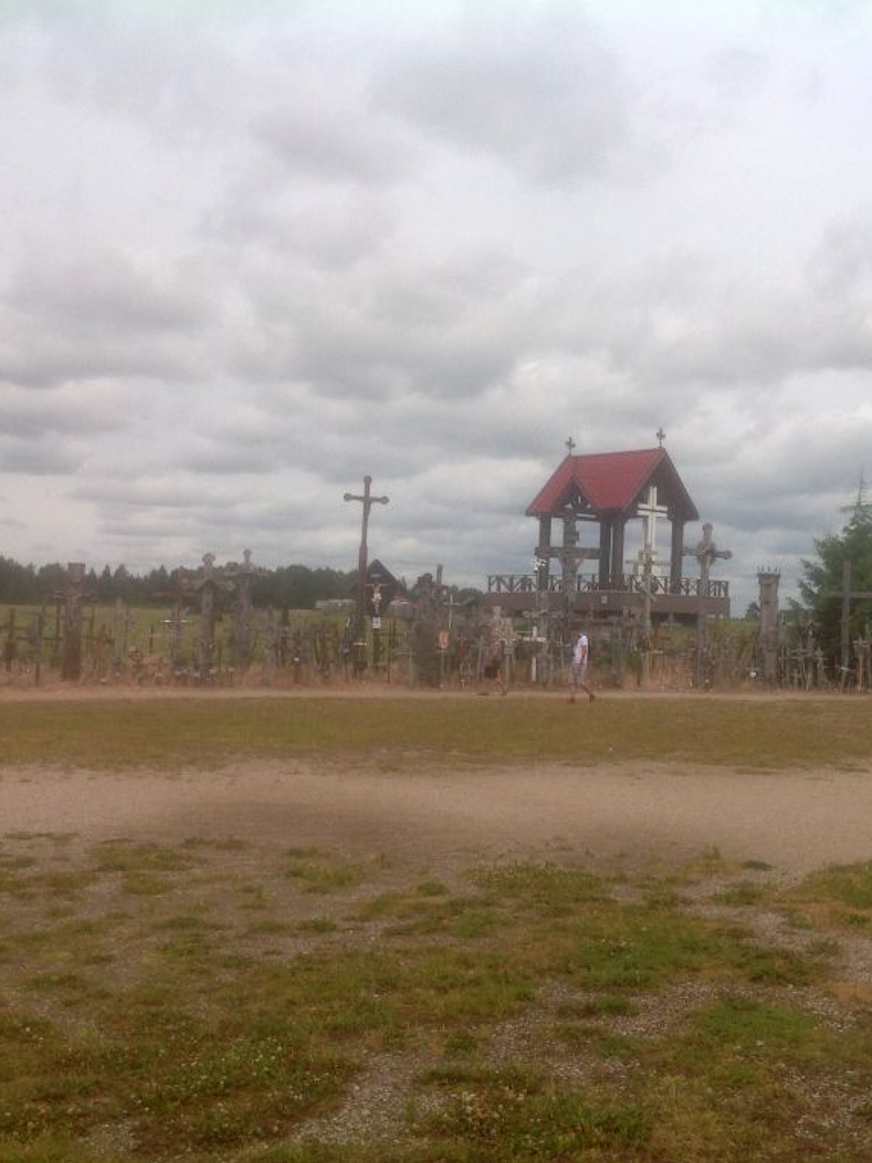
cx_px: 568
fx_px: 1578
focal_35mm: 47
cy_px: 582
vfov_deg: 40.4
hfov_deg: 30.7
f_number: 2.4
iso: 50
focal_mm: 4.28
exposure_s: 1/2519
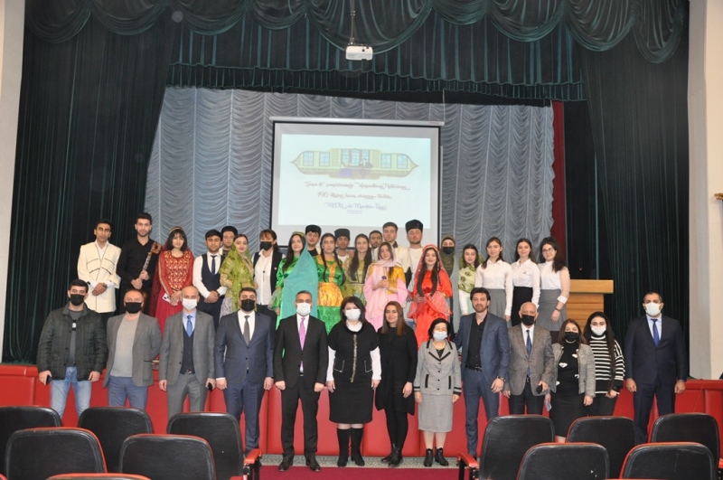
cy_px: 240
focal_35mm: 32
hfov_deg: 59.6
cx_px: 362
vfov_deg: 41.6
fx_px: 632
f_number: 3.8
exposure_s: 1/60
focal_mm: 21
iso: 800
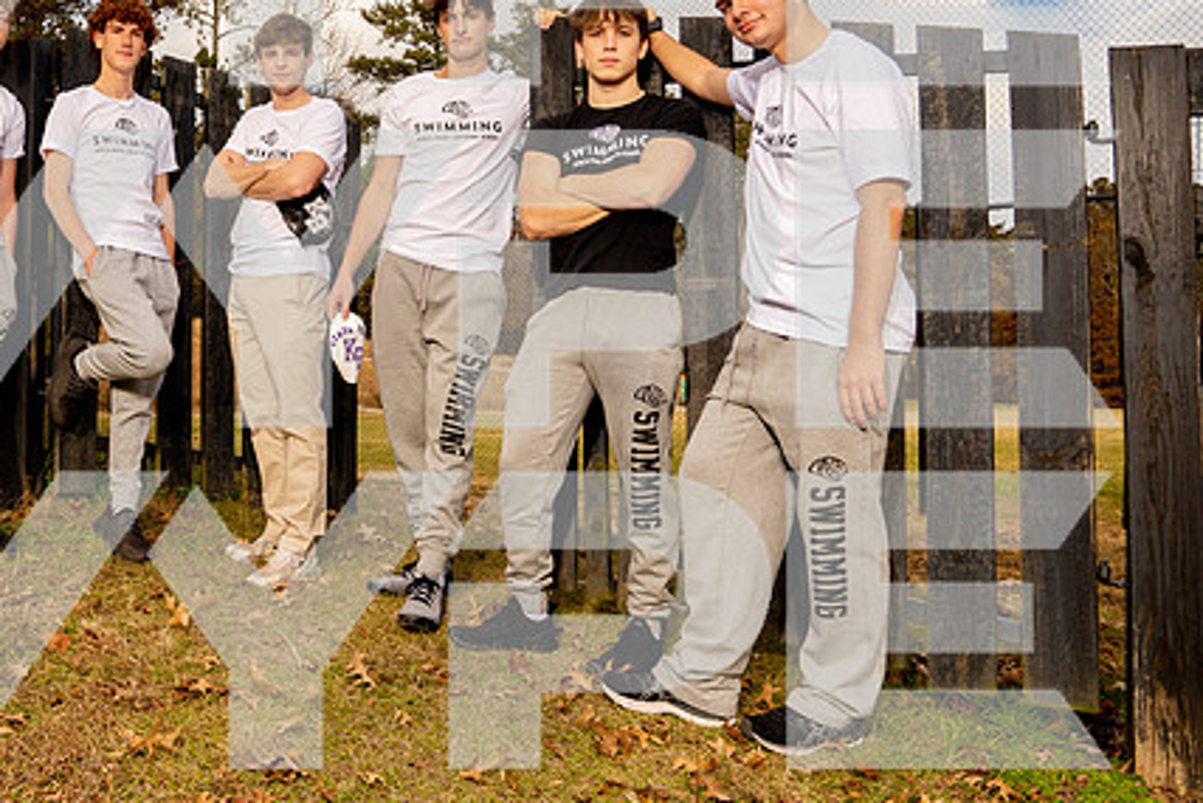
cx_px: 362
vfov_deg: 36.7
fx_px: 1203
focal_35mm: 36
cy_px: 308
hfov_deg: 51.7
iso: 125
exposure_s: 1/250
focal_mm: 24
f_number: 8
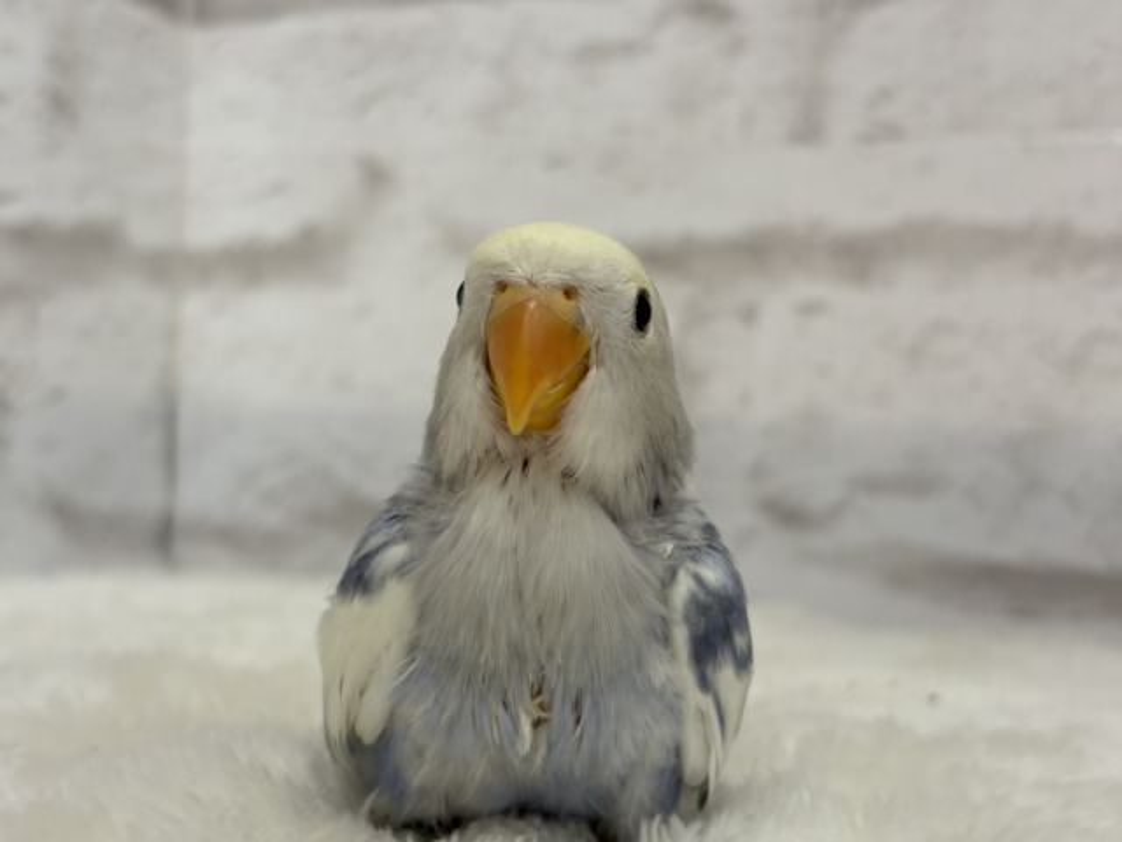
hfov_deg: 36.8
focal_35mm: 52
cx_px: 561
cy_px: 421
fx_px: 1685
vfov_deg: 28.0
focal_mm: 5.96
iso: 50
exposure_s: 1/100
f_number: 1.6
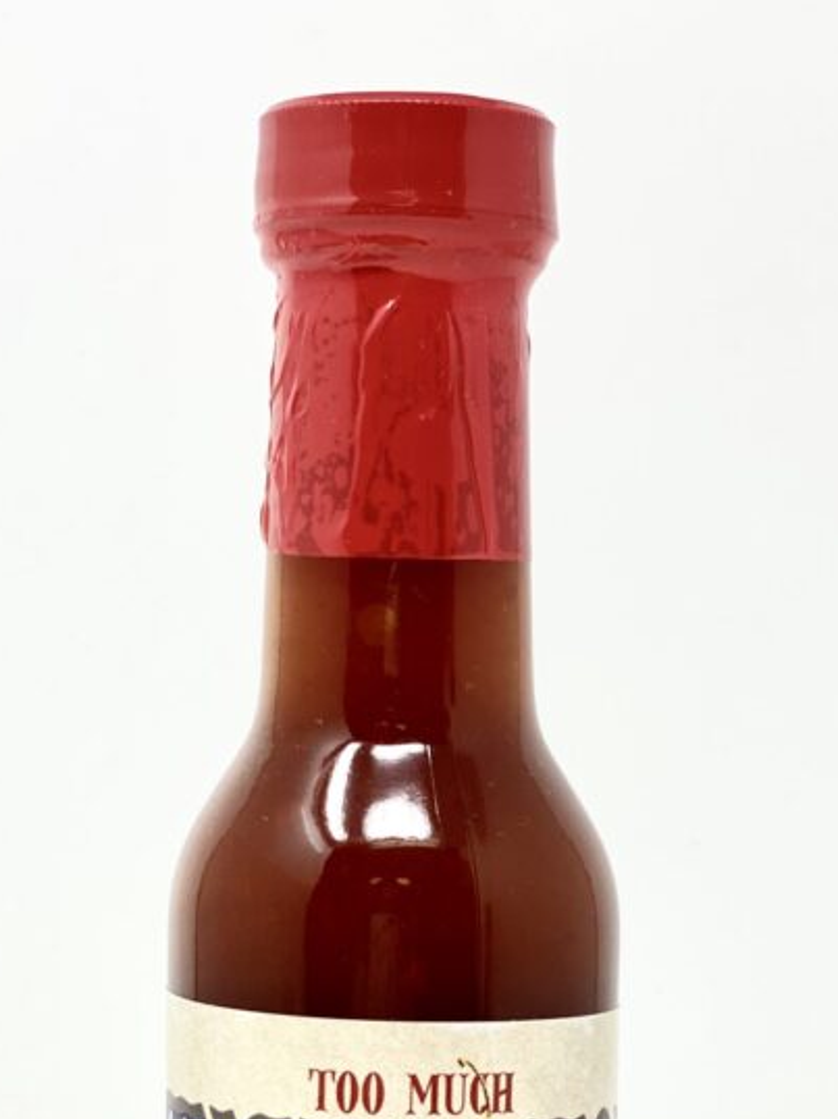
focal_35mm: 99
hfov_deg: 14.9
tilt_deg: -4.9
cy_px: 978
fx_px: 3198
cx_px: 435
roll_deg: -1.8
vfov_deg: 19.5
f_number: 2
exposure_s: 1/120
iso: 32
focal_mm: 6
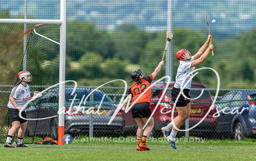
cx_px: 153
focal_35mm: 556
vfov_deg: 2.4
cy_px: 98
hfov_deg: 3.8
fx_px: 3888
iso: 125
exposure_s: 1/1600
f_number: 2.8
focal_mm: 300
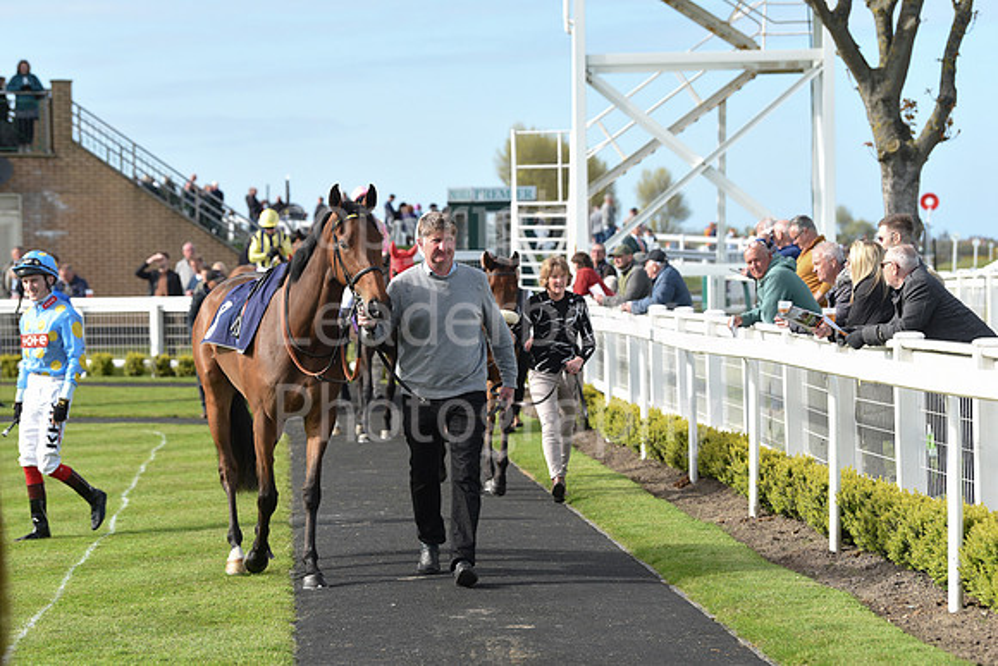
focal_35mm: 120
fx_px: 3327
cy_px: 333
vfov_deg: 11.4
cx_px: 499
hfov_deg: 17.1
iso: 400
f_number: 5
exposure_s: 1/1000
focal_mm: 120
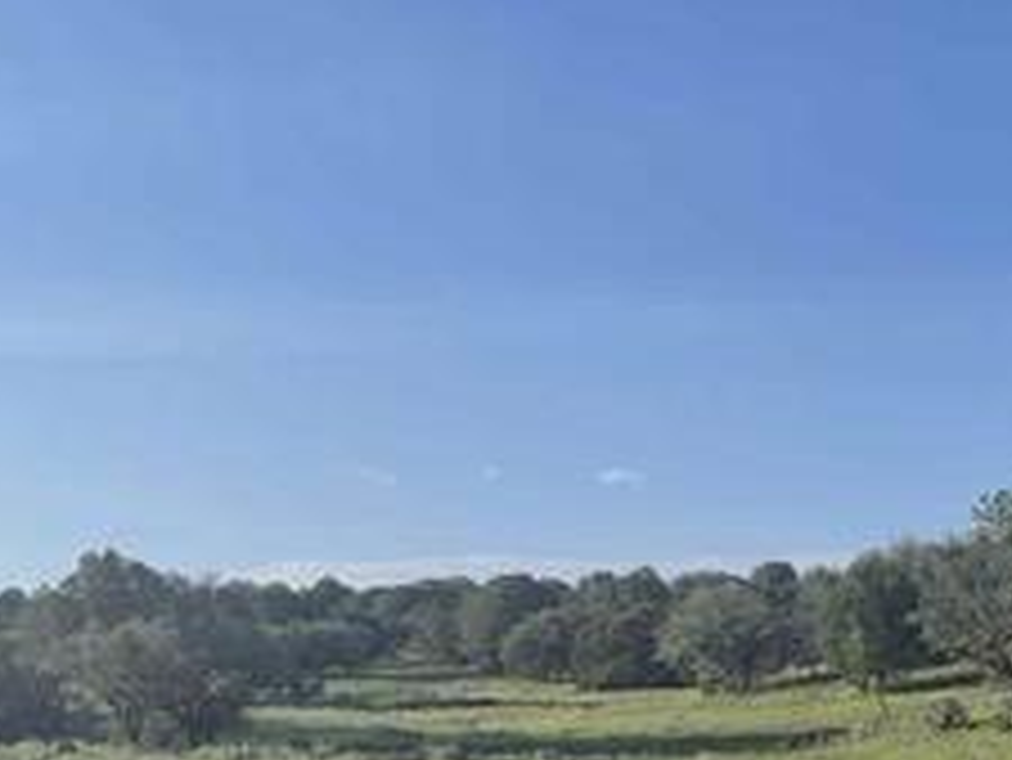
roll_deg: +0.3
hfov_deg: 27.3
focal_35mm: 71
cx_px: 396
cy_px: 706
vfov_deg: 20.3
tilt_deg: +0.1
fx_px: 2077
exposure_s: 1/2717
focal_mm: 5.1
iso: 32
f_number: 1.6
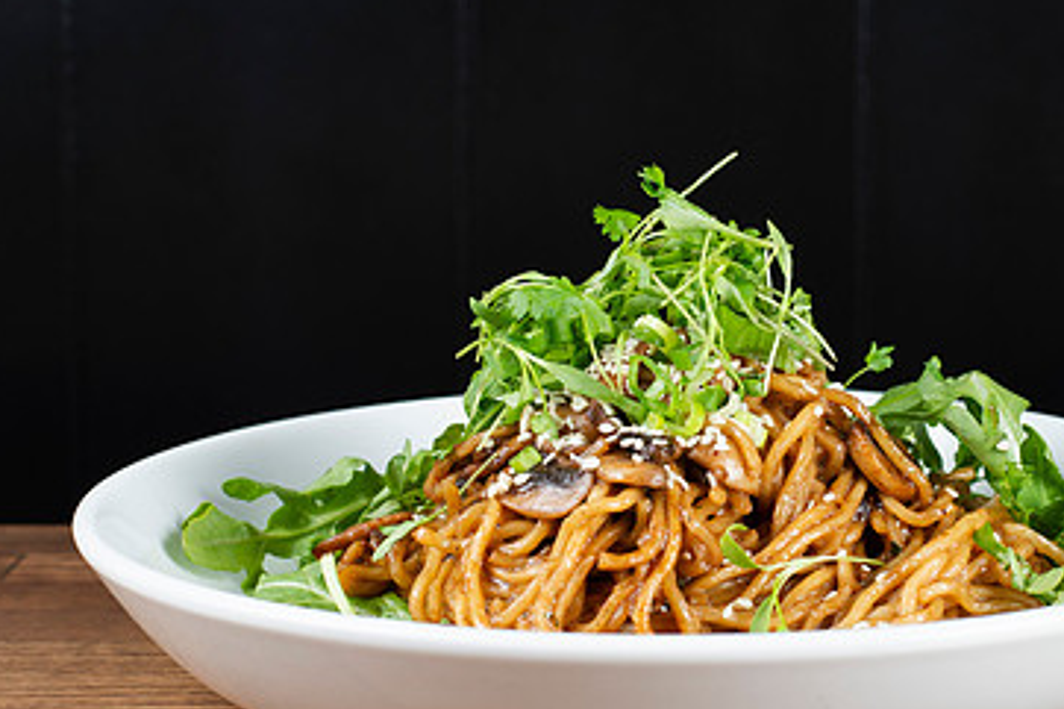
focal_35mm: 99
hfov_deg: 20.6
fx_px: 2925
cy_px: 446
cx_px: 674
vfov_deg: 13.8
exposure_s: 1/200
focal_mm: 50
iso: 200
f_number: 7.1
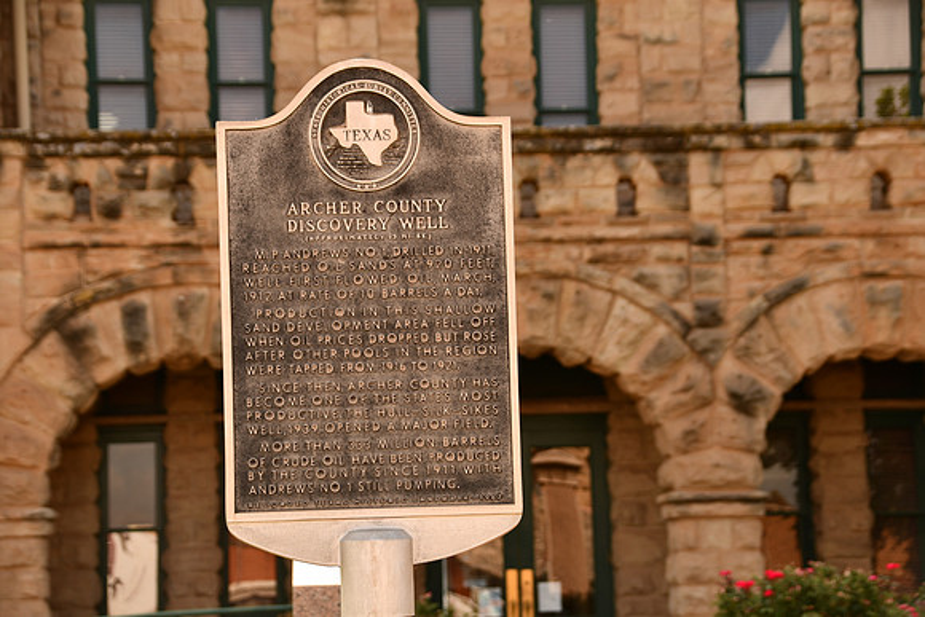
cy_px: 308
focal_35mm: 117
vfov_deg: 11.7
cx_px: 462
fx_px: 3007
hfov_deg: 17.5
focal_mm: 78
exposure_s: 1/125
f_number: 6.3
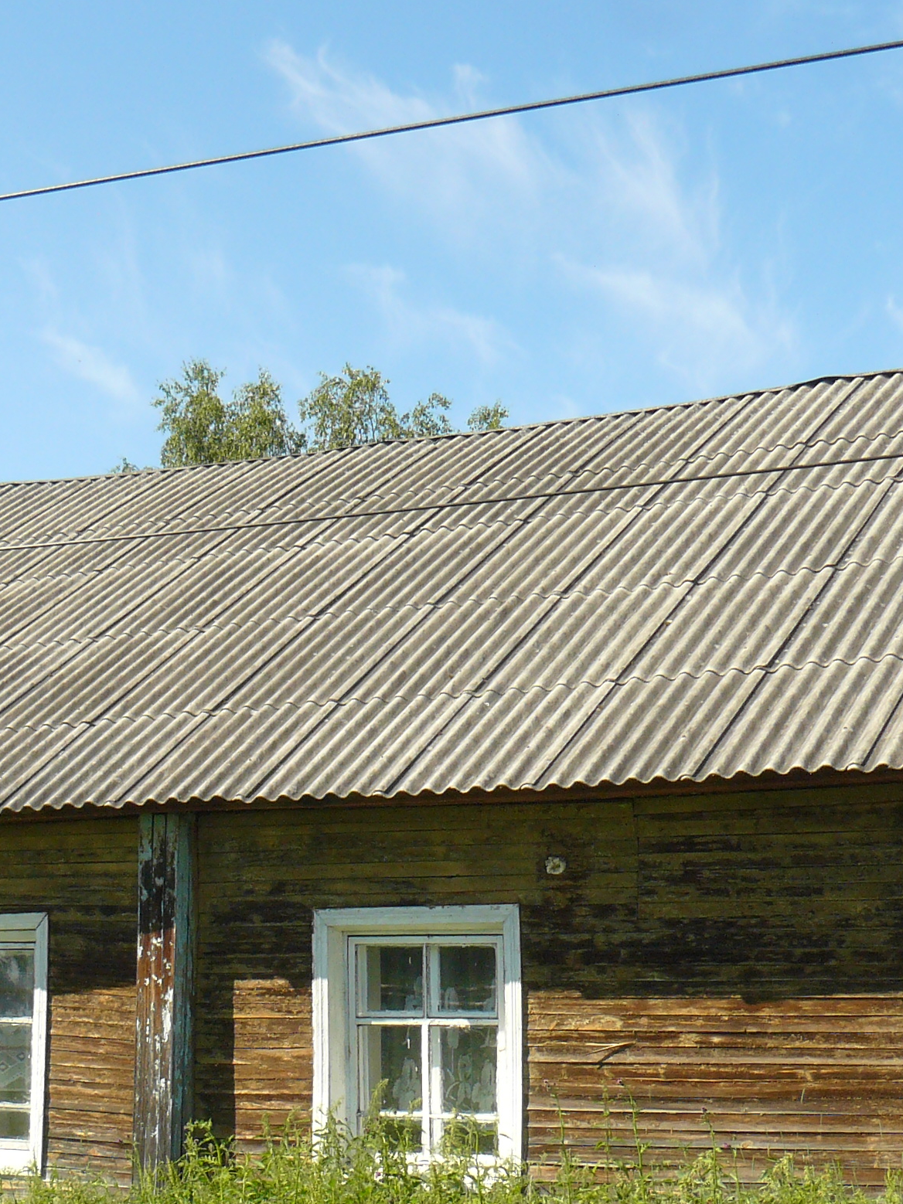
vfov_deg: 27.3
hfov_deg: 20.7
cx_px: 318
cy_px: 726
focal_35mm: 71
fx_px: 2470
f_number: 5
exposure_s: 1/320
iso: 100
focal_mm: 6
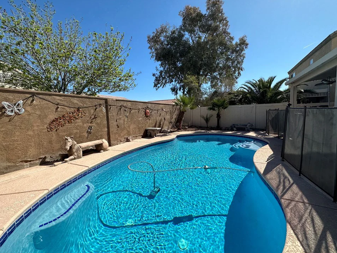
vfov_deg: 81.7
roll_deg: +2.1
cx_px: 172
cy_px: 127
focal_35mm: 15
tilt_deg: -5.9
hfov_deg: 98.2
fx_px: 146
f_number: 2.2
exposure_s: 1/2564
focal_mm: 2.22
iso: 50
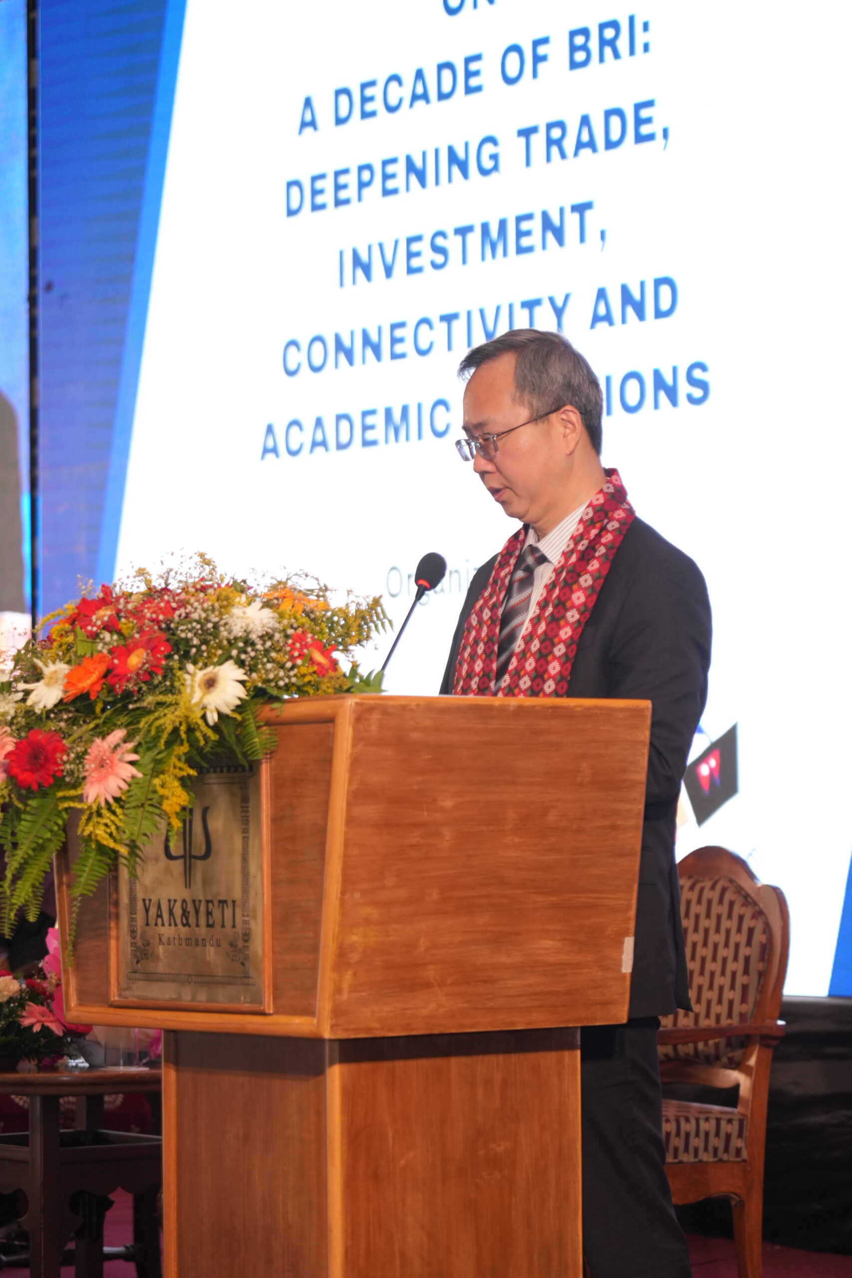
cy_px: 639
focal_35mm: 105
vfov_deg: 19.5
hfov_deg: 13.0
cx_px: 426
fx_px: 3727
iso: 2500
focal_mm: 105
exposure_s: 1/125
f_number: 4
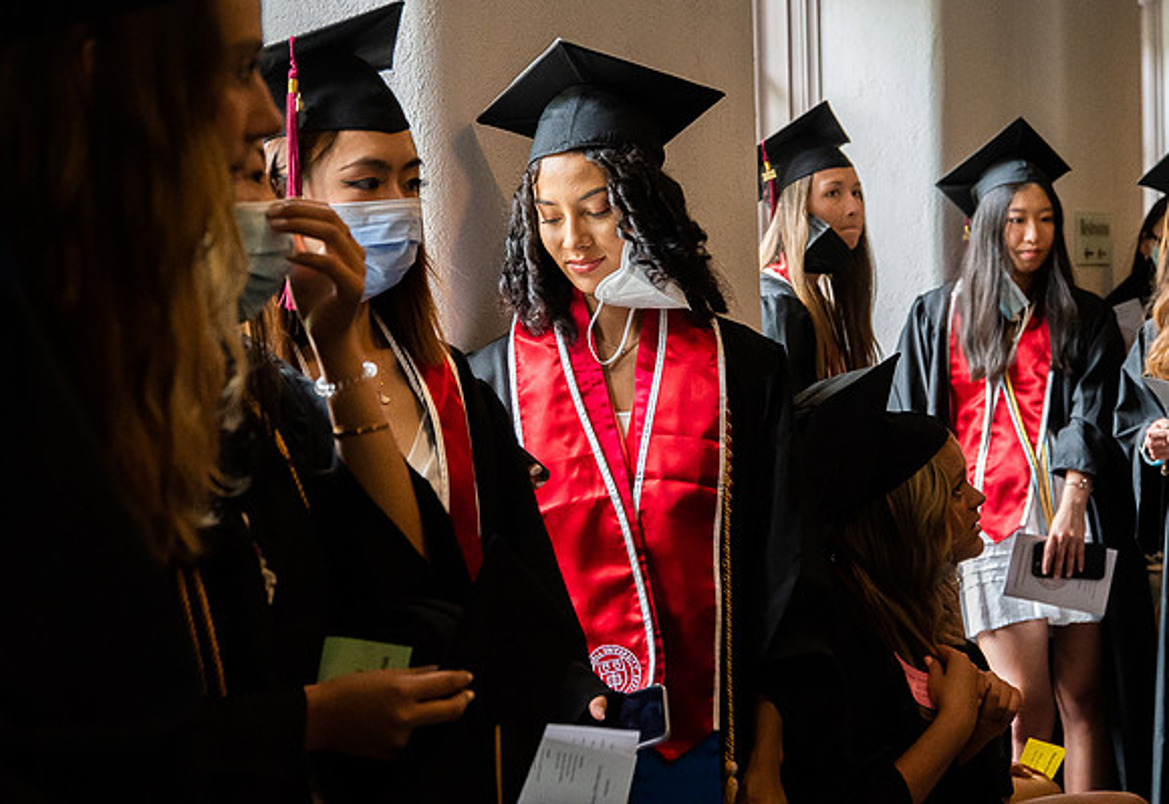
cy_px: 386
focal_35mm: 83
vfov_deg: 16.8
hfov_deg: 24.3
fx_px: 2717
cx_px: 627
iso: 3200
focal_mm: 52
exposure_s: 1/200
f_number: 4
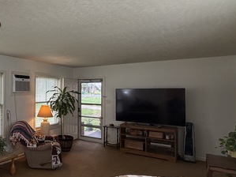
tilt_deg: +1.3
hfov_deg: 53.8
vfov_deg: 46.8
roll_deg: -1.1
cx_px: 32
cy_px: 88
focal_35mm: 30
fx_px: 204
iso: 320
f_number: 2.2
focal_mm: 2.22
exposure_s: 1/120
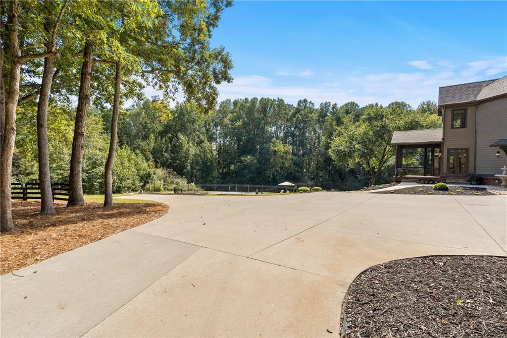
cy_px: 169
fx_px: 232
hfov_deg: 95.0
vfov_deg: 72.0
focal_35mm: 16
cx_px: 254
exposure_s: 1/1000
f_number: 8
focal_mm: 16.5
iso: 1250
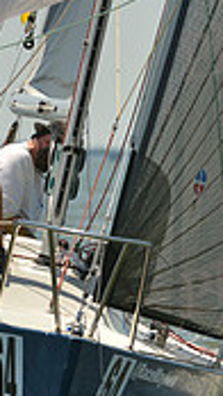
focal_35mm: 910
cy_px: 172
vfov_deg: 2.4
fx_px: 9557
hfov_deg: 1.3
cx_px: 64
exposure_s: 1/1600
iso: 200
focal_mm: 260
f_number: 5
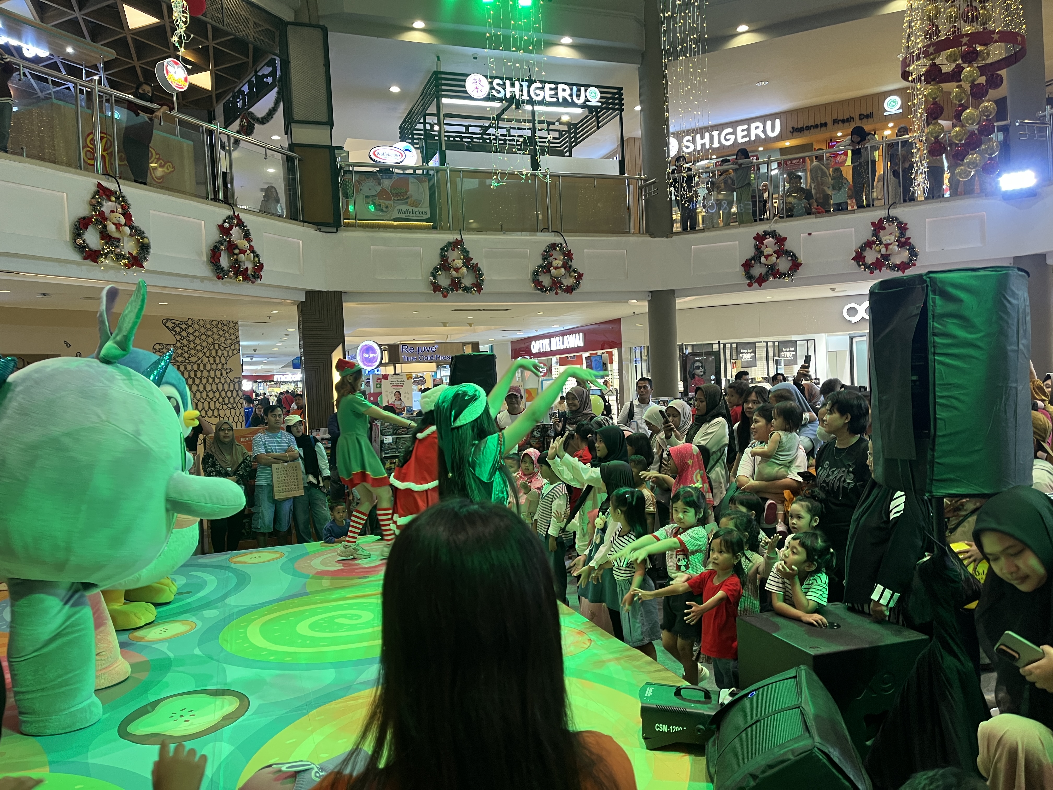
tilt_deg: -0.7
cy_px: 395
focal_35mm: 26
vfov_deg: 53.1
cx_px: 526
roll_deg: +1.1
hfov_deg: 67.3
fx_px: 791
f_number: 1.6
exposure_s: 1/50
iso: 80
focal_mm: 5.1
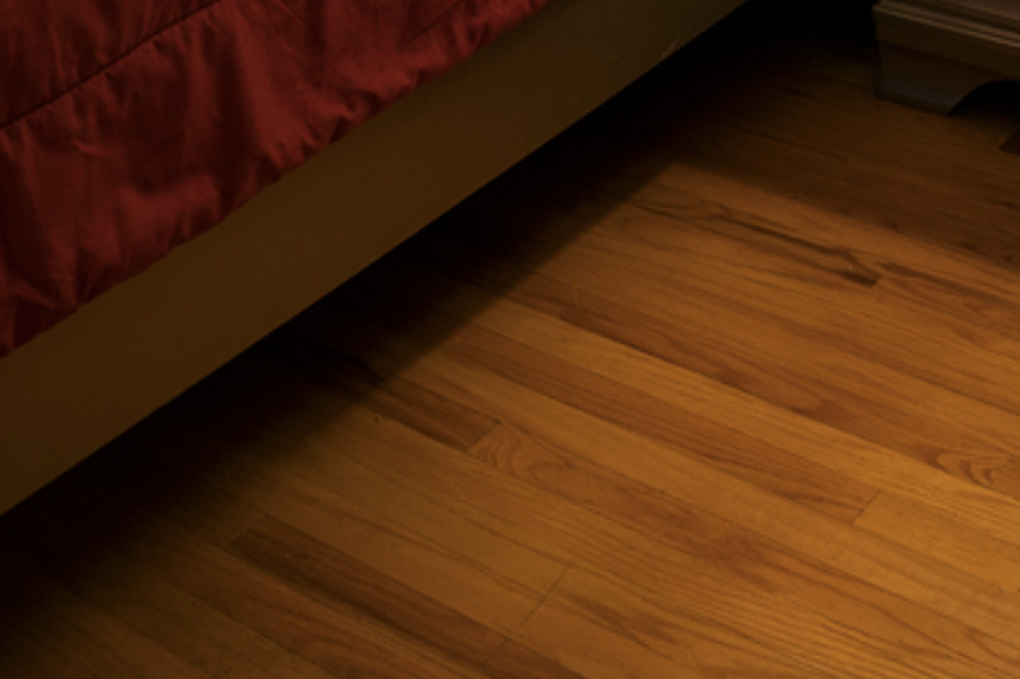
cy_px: -867
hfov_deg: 25.8
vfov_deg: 13.6
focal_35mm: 78
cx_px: 298
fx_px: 2209
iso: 100
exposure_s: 1
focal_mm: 17
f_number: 9
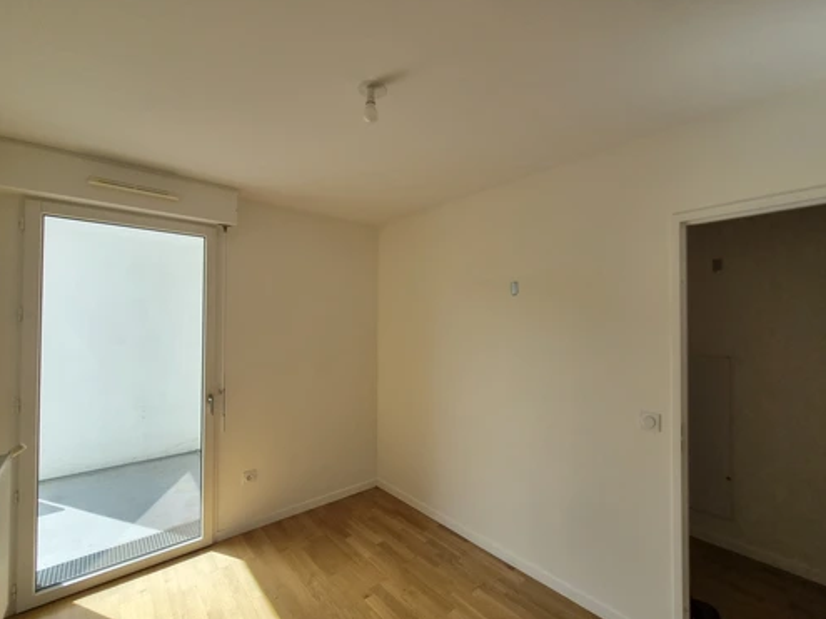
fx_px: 334
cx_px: 423
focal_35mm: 14
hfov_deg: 102.1
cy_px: 309
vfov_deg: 85.6
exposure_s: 1/1456
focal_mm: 2.2
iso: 100
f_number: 2.2
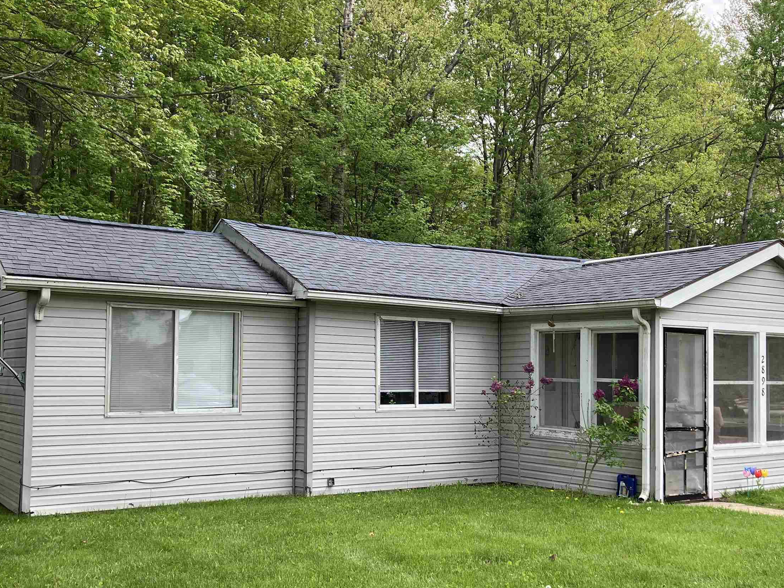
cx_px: 440
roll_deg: -0.6
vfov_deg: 36.7
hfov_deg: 47.8
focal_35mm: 39
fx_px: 883
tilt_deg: +2.6
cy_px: 349
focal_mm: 3.99
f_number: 1.8
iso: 32
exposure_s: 1/615
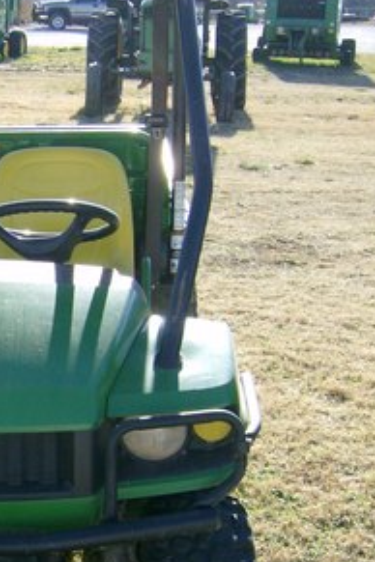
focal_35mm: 70
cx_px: -70
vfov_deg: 28.8
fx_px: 1094
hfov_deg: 18.5
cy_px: 332
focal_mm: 6
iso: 100
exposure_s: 1/240
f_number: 4.7
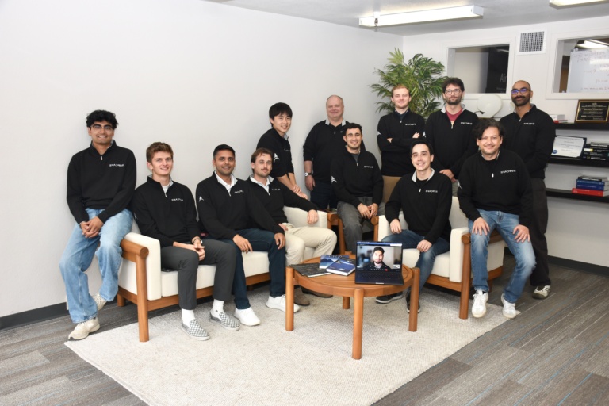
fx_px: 558
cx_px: 304
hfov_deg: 57.2
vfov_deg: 40.0
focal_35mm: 33
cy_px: 203
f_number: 5.6
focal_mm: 22
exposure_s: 1/160
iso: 450
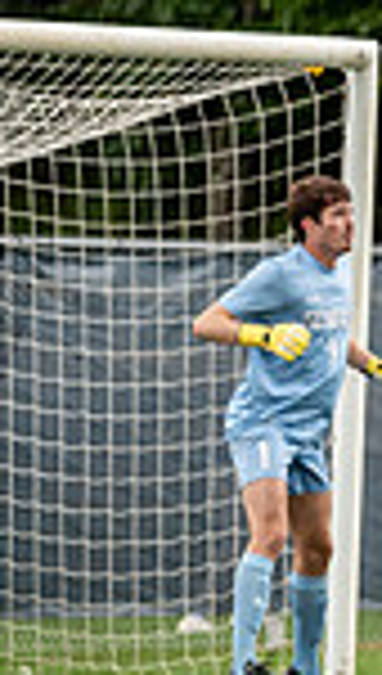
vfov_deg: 3.0
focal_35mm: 726
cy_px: 520
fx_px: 13000
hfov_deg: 1.7
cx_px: 1542
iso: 320
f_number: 3.2
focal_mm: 150
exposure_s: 1/640
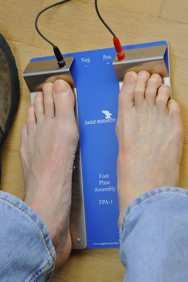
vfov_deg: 30.5
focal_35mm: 66
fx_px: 517
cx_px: 94
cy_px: 141
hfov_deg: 20.6
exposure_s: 1/60
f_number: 5
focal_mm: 44
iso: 200
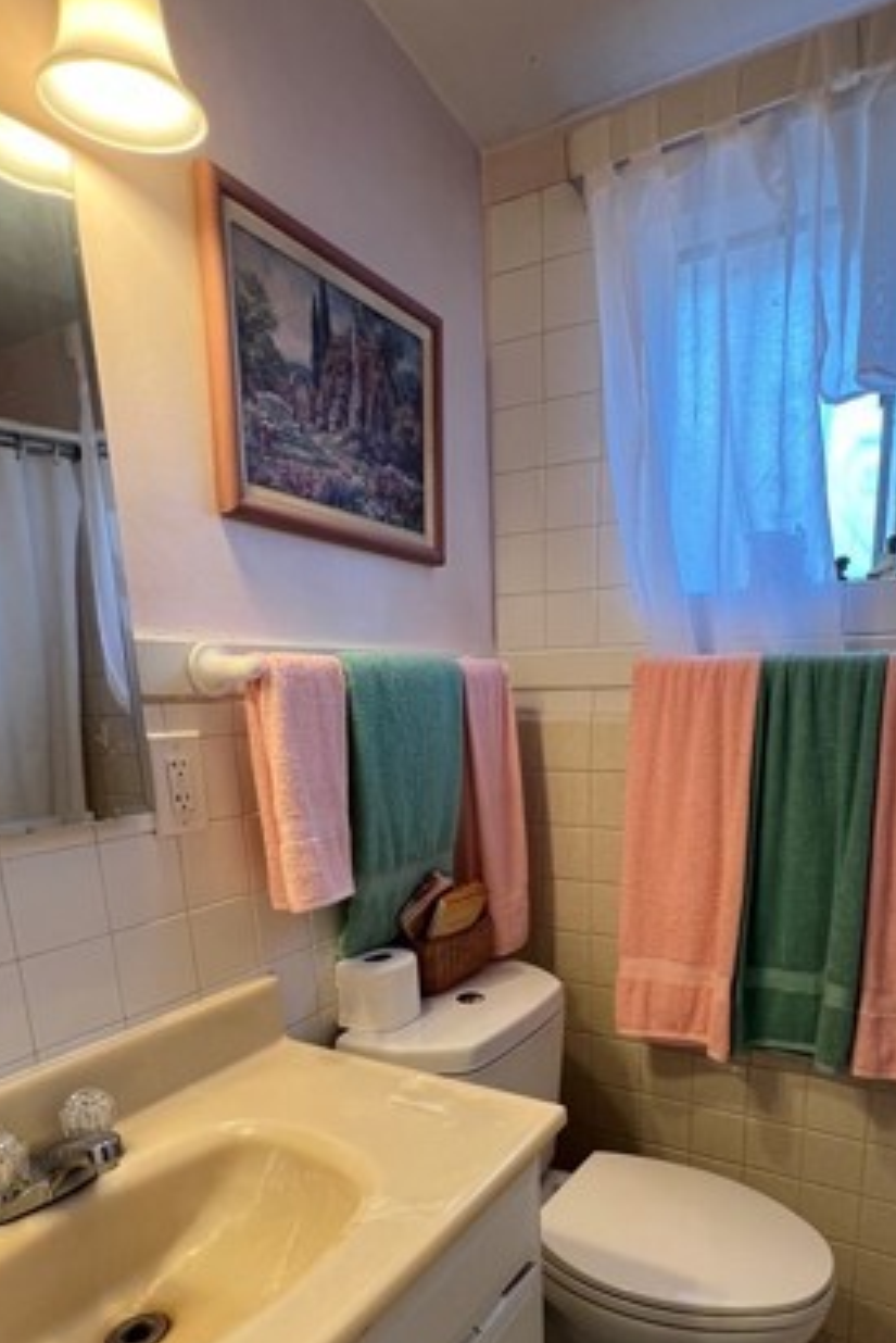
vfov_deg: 78.2
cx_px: 521
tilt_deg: -13.4
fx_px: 783
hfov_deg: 59.2
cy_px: 909
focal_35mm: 21
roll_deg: +1.4
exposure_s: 1/120
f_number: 1.8
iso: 125
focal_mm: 1.57
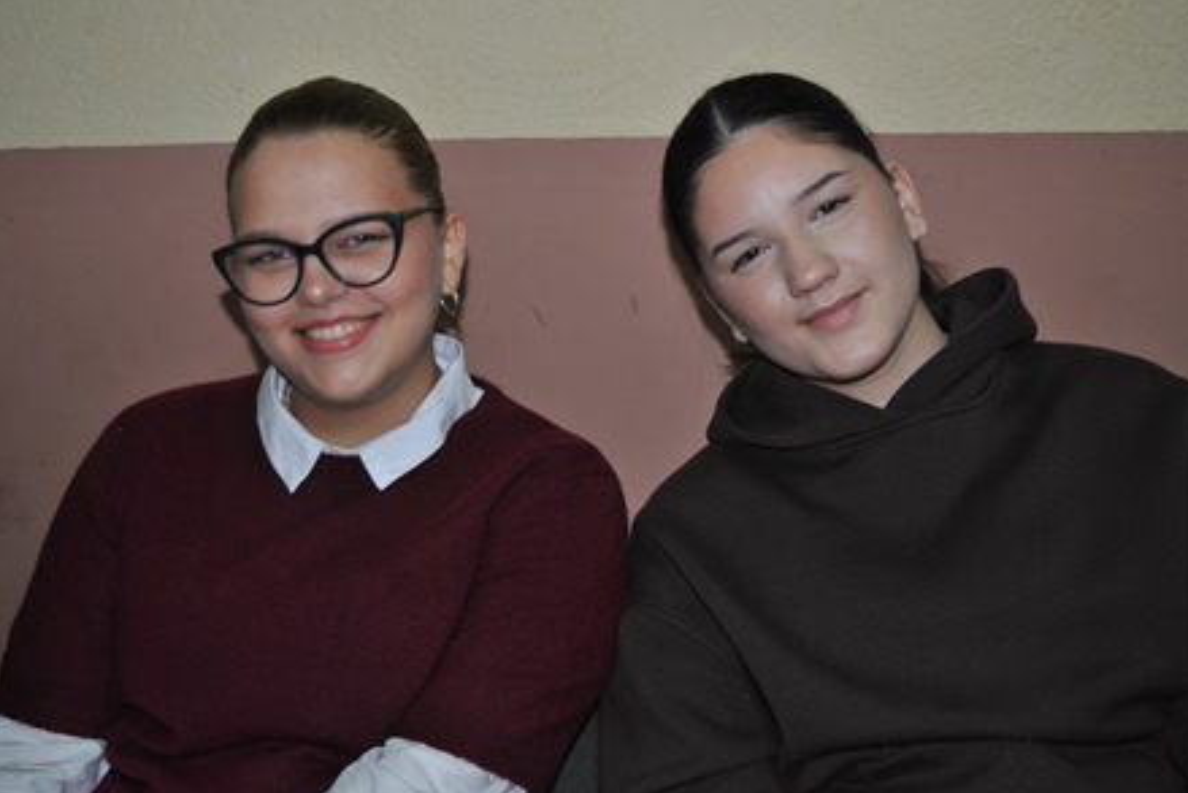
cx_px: 598
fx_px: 1617
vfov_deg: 27.5
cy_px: 403
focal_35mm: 49
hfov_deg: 40.3
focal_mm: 32
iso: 200
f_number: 4.5
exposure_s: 1/60
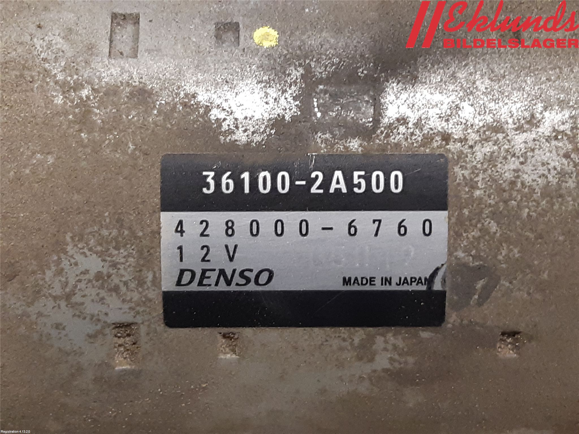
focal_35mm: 26
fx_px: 435
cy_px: 217
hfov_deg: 67.3
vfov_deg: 53.1
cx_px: 290
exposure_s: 1/50
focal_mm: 3.93
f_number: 1.7
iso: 250
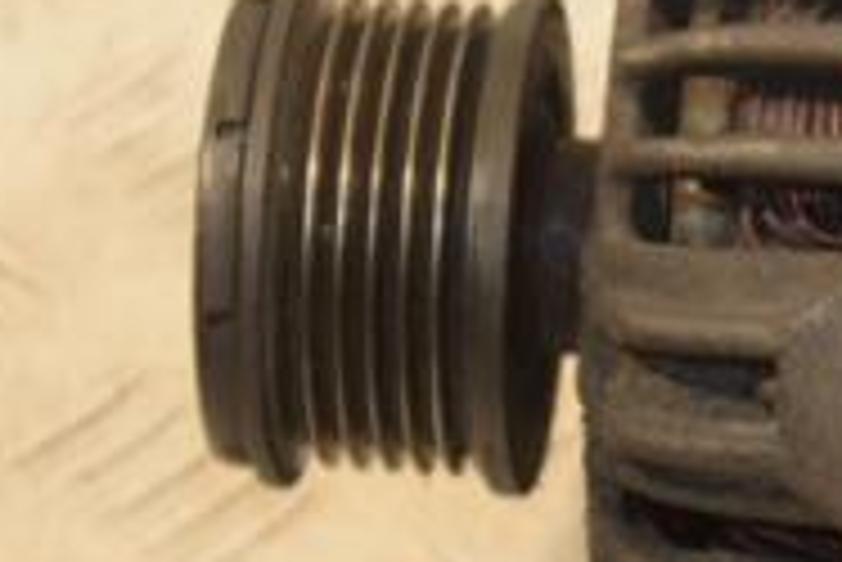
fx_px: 7888
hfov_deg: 6.1
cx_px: 1175
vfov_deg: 4.1
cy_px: 441
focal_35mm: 337
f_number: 5.3
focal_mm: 70
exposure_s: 1/100
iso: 800
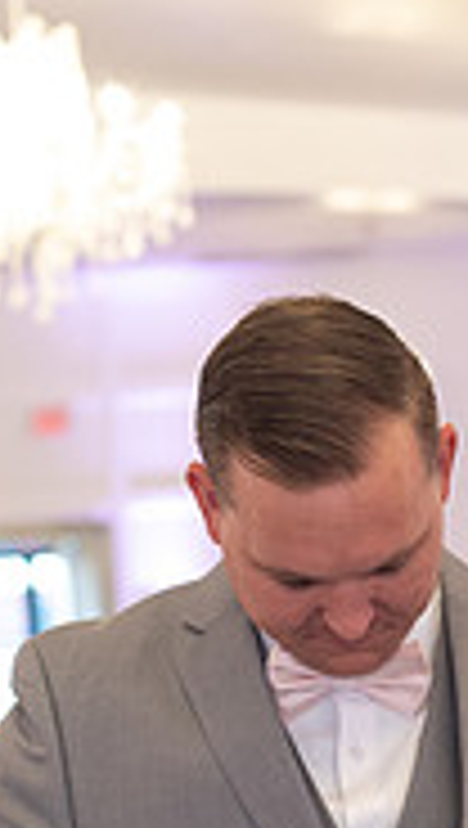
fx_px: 2814
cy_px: 644
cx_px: 360
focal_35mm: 128
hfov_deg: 9.5
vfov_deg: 16.6
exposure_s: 1/250
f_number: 2.8
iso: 1600
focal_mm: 50
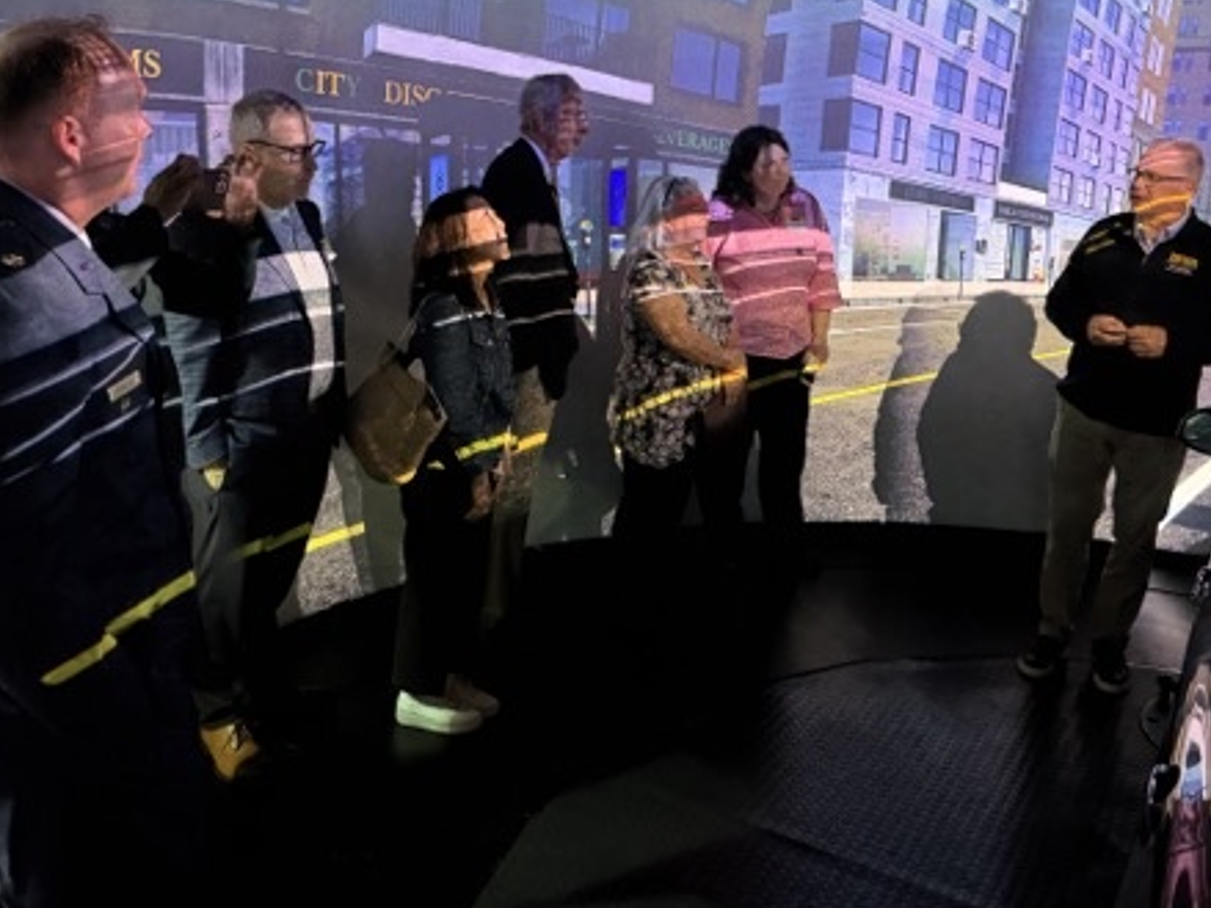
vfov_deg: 40.2
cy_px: 298
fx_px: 1224
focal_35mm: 35
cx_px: 651
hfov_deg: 52.6
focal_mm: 6.76
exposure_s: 1/30
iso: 800
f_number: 1.78
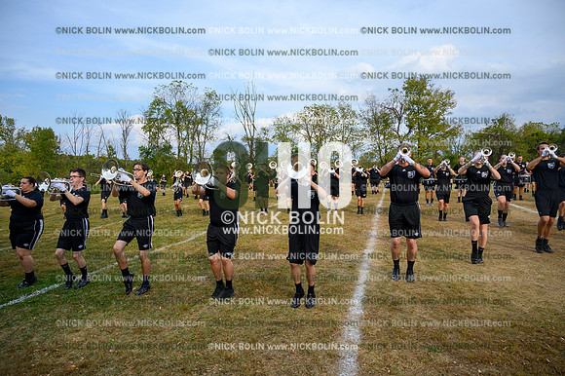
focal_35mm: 24
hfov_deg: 73.8
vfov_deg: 53.1
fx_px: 376
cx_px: 282
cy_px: 188
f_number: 4.5
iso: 200
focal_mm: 24
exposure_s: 1/800
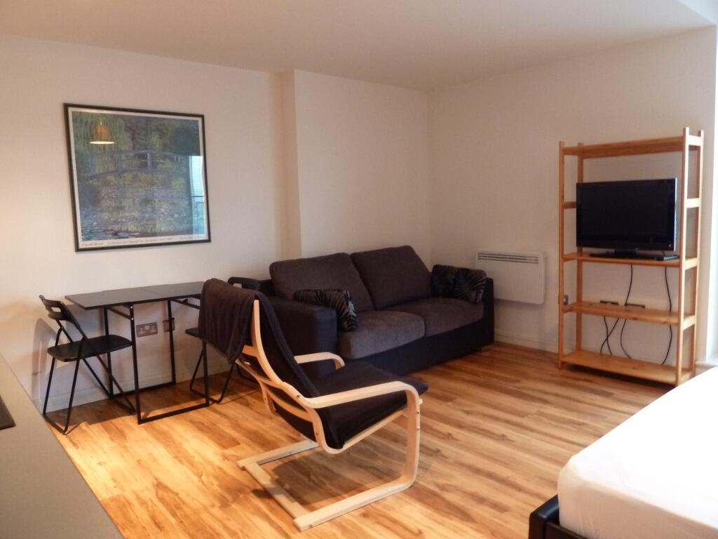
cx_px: 359
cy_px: 270
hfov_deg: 69.4
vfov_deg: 54.9
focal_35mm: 25
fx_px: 519
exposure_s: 1/6
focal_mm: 4.1
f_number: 3.3
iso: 400
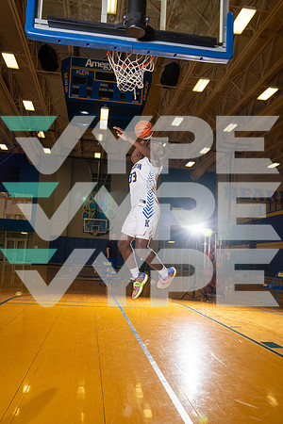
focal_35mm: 33
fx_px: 389
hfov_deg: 40.0
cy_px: 212
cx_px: 142
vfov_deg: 57.2
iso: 160
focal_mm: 33
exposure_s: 1/200
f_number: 5.6
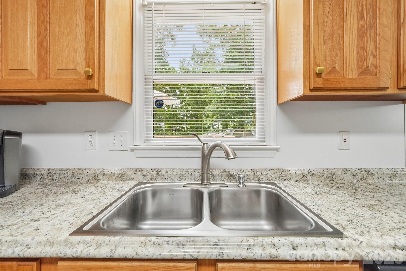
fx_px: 169
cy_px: 136
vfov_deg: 77.3
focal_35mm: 15
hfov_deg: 100.4
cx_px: 203
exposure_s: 1/20
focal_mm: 10
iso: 400
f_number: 8
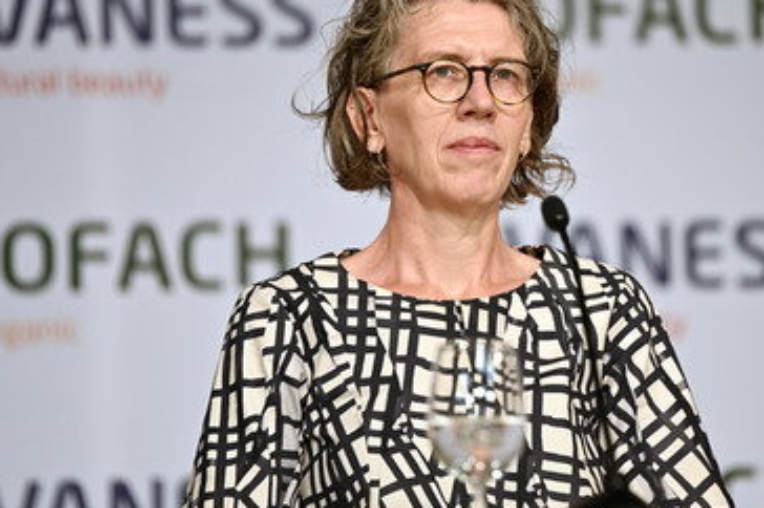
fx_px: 5258
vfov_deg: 5.5
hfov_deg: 8.3
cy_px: 218
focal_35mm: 248
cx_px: 446
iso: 1000
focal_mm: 200
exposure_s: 1/400
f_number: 2.8
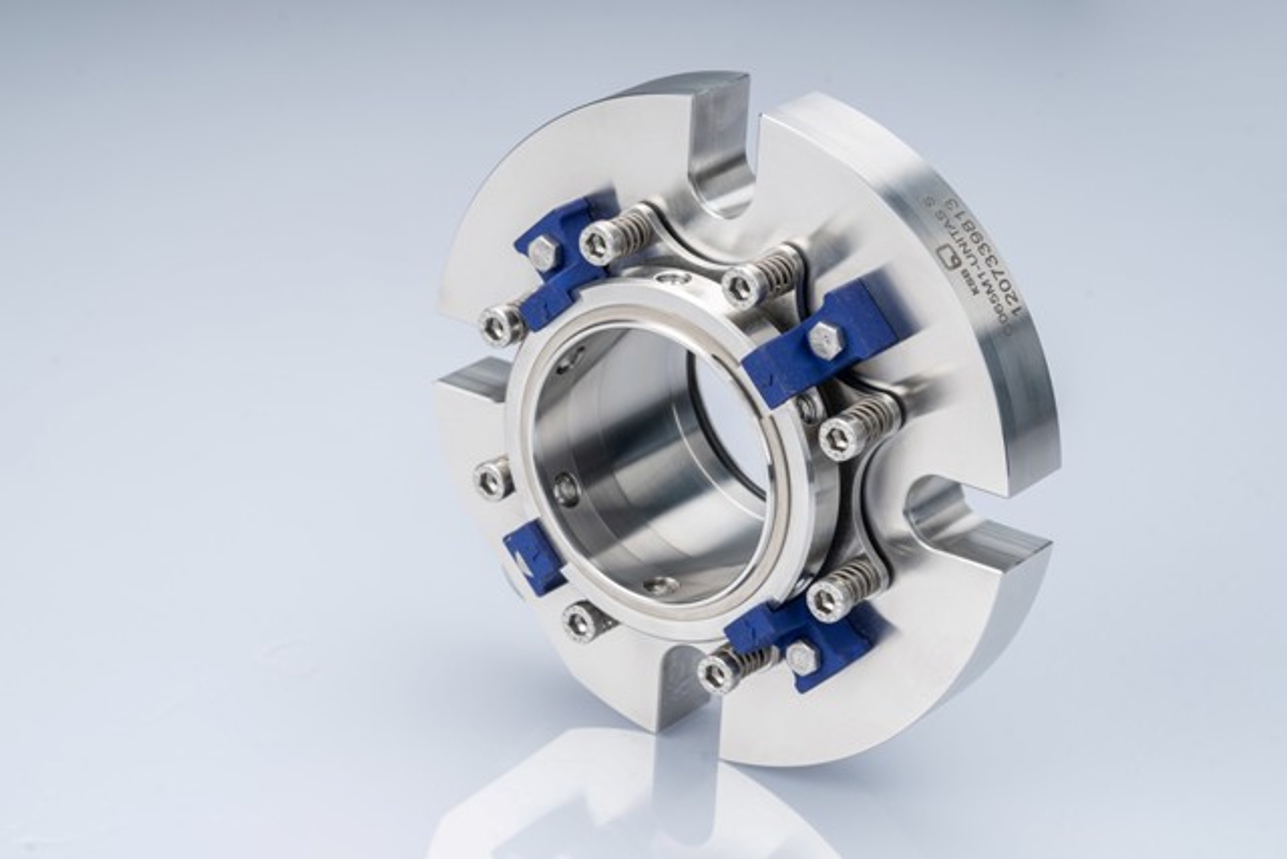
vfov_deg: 15.2
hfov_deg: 22.6
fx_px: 3218
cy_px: 430
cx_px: 644
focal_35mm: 90
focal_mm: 90
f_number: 16
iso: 100
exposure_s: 1/125
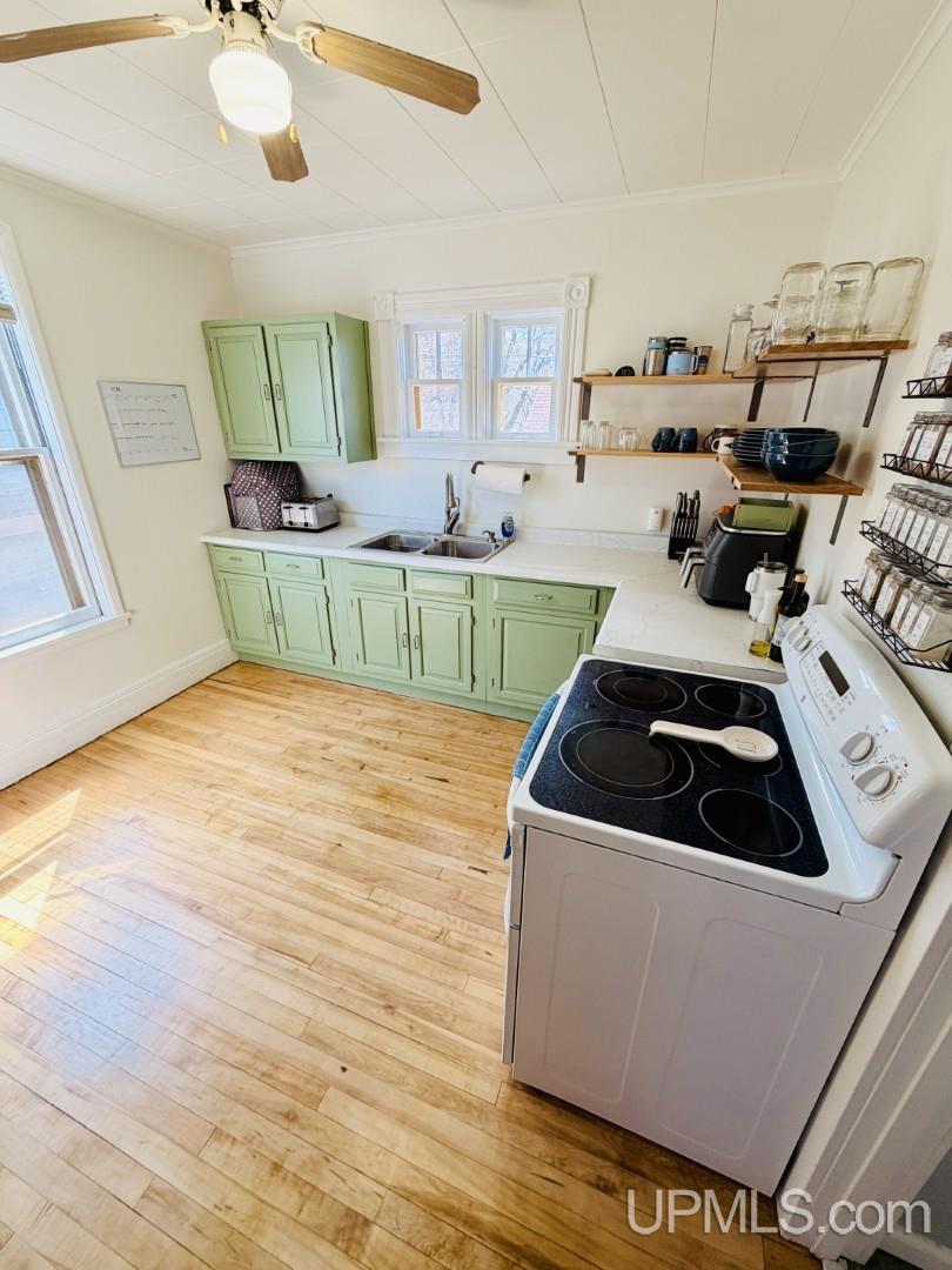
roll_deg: -0.6
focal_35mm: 14
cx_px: 476
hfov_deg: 85.7
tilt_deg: -23.3
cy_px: 635
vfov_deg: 102.1
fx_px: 513
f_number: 2.2
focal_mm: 2.22
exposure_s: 1/121
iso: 100
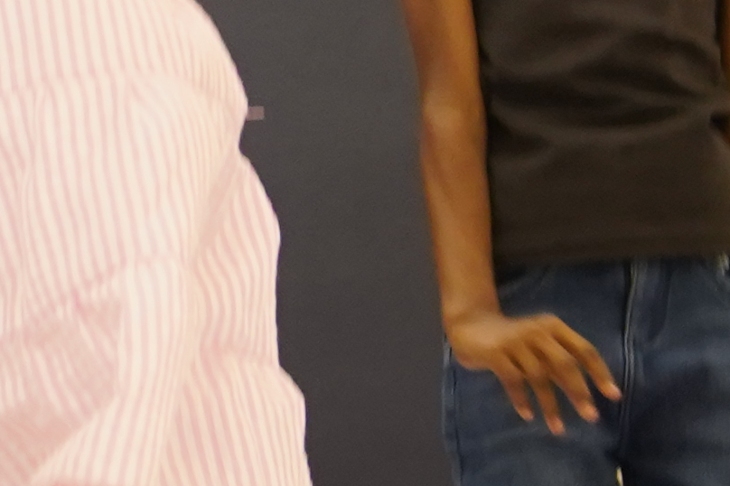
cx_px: -685
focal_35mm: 260
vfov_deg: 5.2
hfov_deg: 7.6
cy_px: -230
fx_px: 5270
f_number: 4
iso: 1600
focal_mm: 35
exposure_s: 1/250
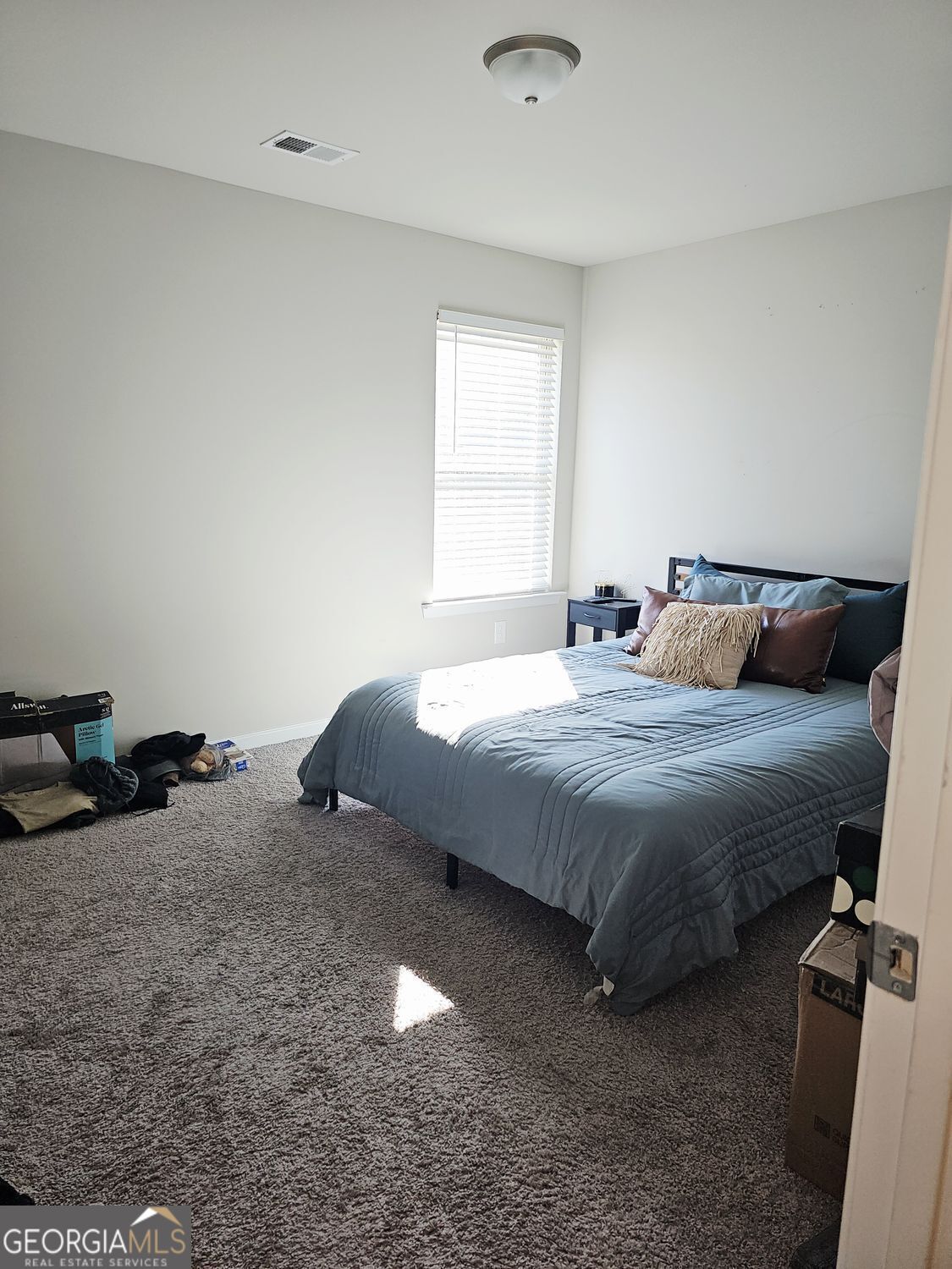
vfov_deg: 73.9
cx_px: 476
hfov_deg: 58.9
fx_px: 843
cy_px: 634
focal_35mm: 23
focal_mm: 6.3
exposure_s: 1/60
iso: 32
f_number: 1.7
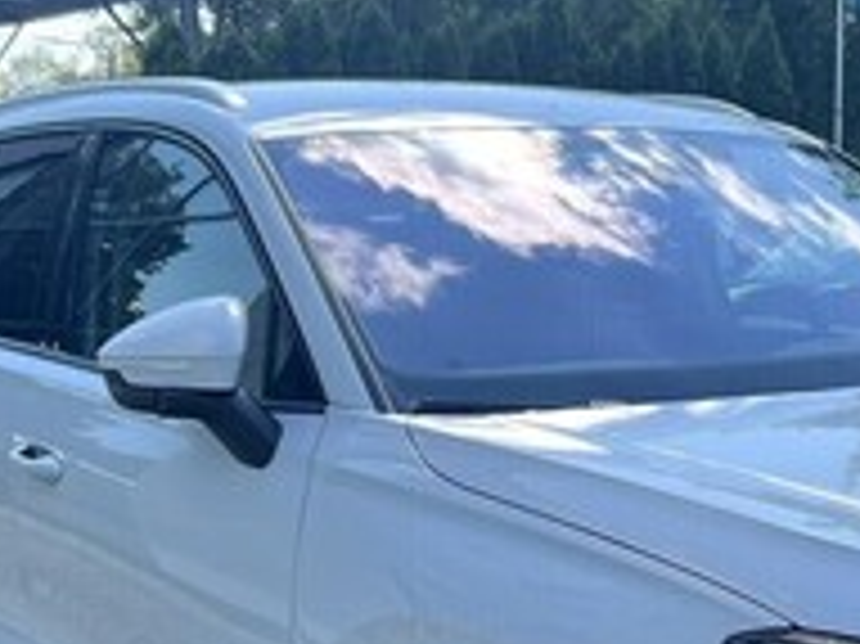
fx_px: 1862
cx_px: 698
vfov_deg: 18.7
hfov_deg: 25.5
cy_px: 741
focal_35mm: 75
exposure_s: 1/1377
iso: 50
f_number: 1.5
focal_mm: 5.7
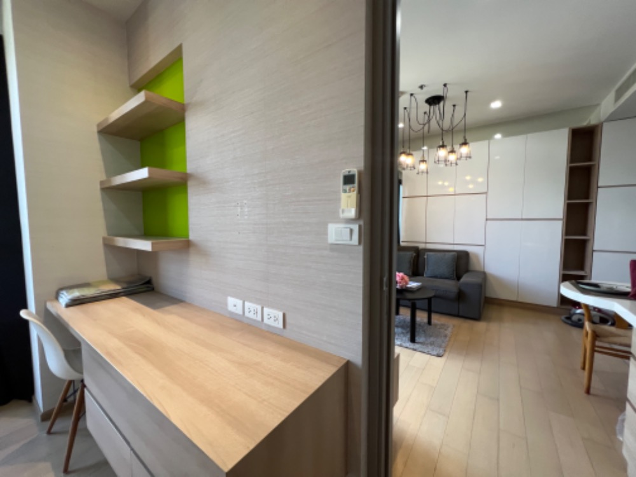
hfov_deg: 106.2
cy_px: 238
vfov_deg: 89.9
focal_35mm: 13
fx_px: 239
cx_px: 318
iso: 160
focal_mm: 1.57
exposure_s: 1/100
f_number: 1.8
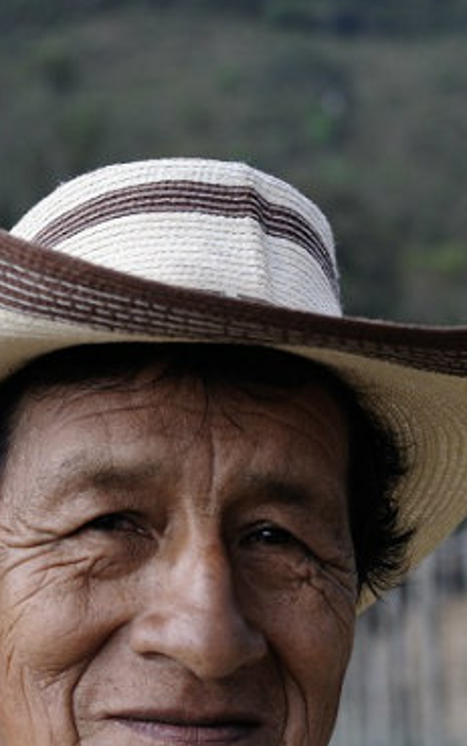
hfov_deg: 13.8
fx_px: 1932
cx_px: 184
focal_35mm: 95
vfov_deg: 21.4
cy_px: 652
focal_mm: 35
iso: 320
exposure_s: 1/250
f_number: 5.6
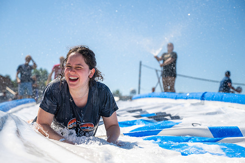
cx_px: 124
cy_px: 83
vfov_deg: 17.3
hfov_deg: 25.7
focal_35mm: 79
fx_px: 536
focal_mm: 70
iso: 100
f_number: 4
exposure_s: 1/1250
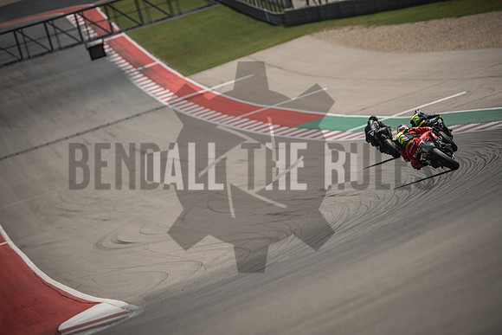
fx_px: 4184
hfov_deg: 6.9
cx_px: 251
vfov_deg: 4.6
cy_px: 168
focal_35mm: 300
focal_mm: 200
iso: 160
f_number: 2.5
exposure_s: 1/4000
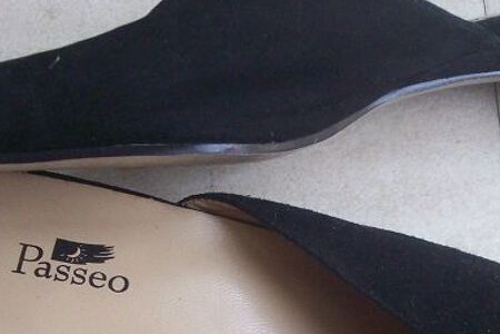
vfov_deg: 13.1
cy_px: 245
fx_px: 1444
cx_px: 298
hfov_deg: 19.6
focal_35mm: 104
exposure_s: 1/58
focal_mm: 7.6
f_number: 3
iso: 160
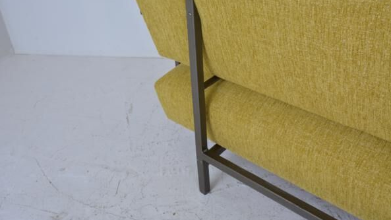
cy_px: 108
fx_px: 363
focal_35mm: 35
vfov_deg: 33.7
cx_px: 197
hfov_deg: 56.6
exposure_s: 1/125
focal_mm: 22
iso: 400
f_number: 10
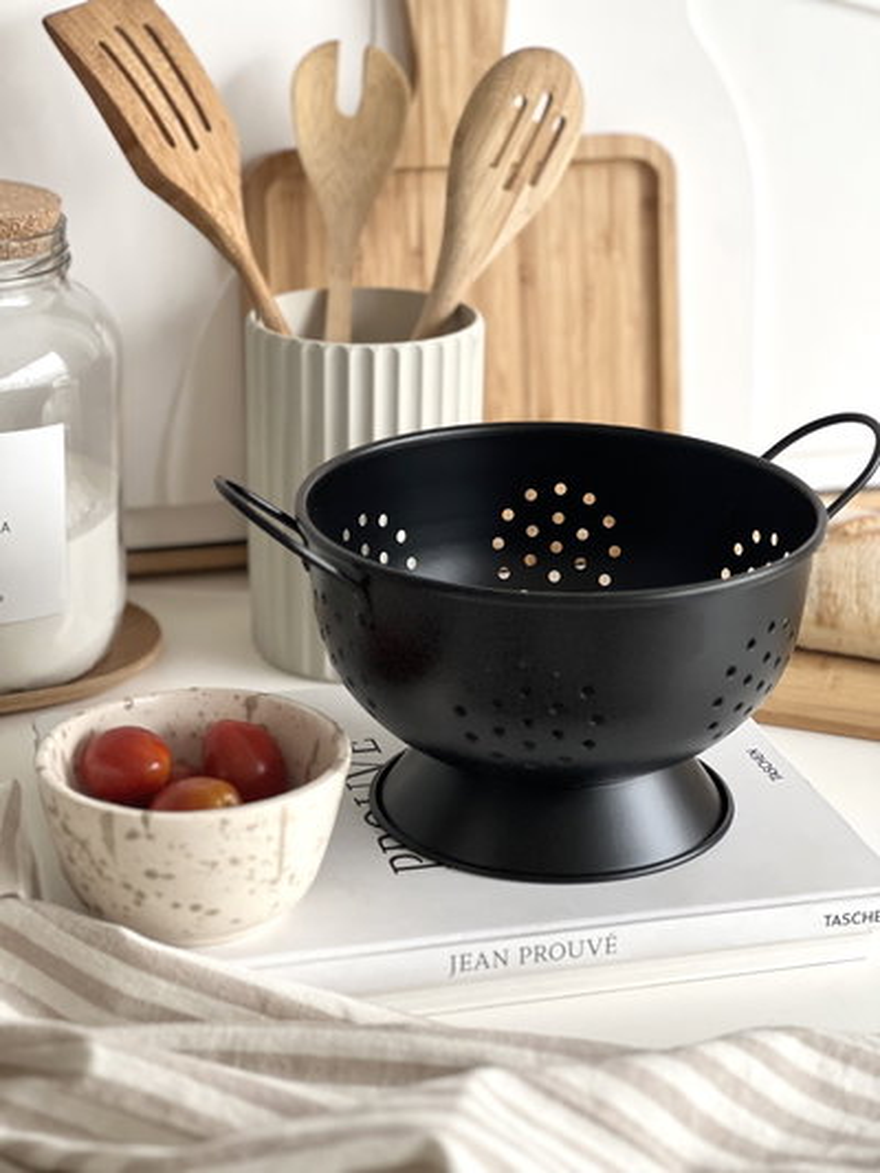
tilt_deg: -19.7
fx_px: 2609
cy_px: 586
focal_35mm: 77
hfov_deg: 19.1
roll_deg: +0.5
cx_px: 440
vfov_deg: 25.3
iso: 200
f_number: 2.8
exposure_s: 1/40
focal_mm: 9
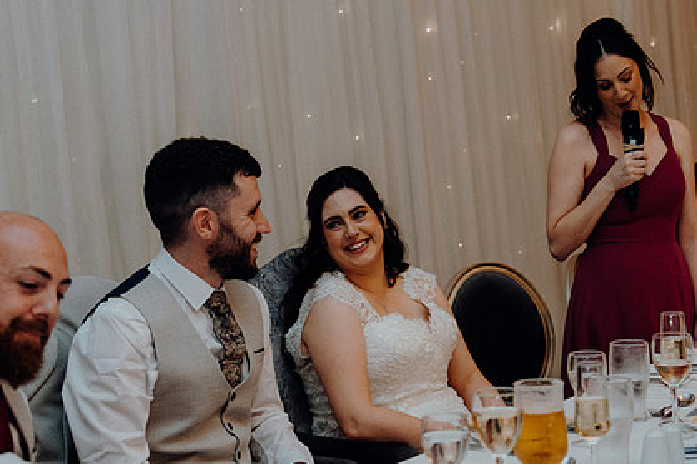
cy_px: 260
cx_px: 403
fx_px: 1393
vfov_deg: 18.9
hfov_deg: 28.0
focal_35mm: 72
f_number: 3.5
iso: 2500
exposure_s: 1/160
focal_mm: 52
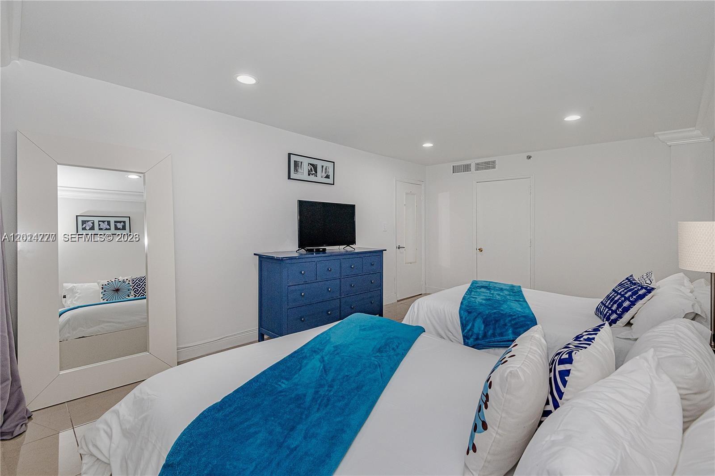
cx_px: 358
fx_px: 318
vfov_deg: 73.7
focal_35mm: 16
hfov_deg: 96.7
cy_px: 238
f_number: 8
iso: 1600
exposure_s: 1/50
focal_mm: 16
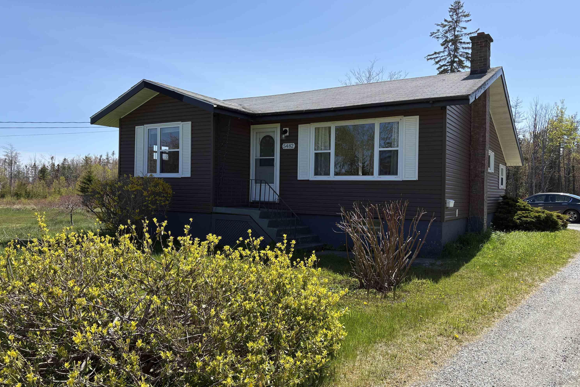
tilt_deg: +0.0
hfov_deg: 65.5
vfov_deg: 46.4
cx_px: 293
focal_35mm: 28
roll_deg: -0.2
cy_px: 191
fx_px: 451
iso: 50
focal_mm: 5.96
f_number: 1.6
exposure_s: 1/2538
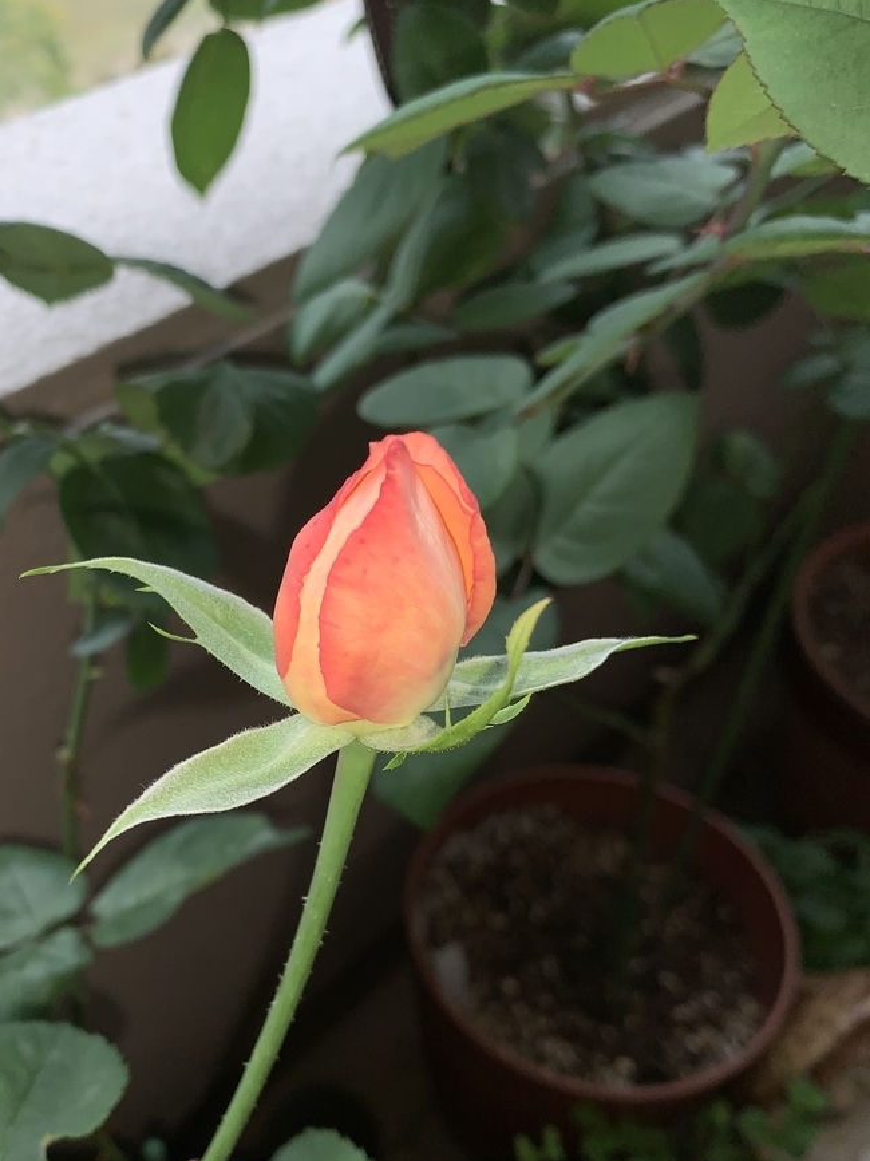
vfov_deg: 50.8
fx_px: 1207
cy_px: 737
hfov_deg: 39.1
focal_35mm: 36
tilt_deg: -48.7
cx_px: 273
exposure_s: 1/288
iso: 25
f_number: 1.8
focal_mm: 4.25
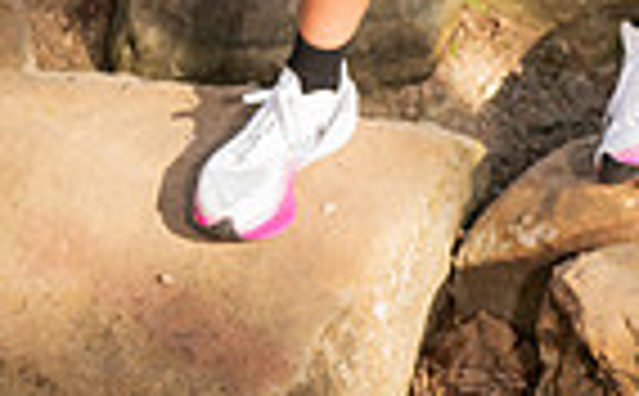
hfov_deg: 13.9
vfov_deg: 8.0
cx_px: 594
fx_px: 2589
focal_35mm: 149
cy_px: -585
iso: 250
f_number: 4.5
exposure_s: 1/400
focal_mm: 46
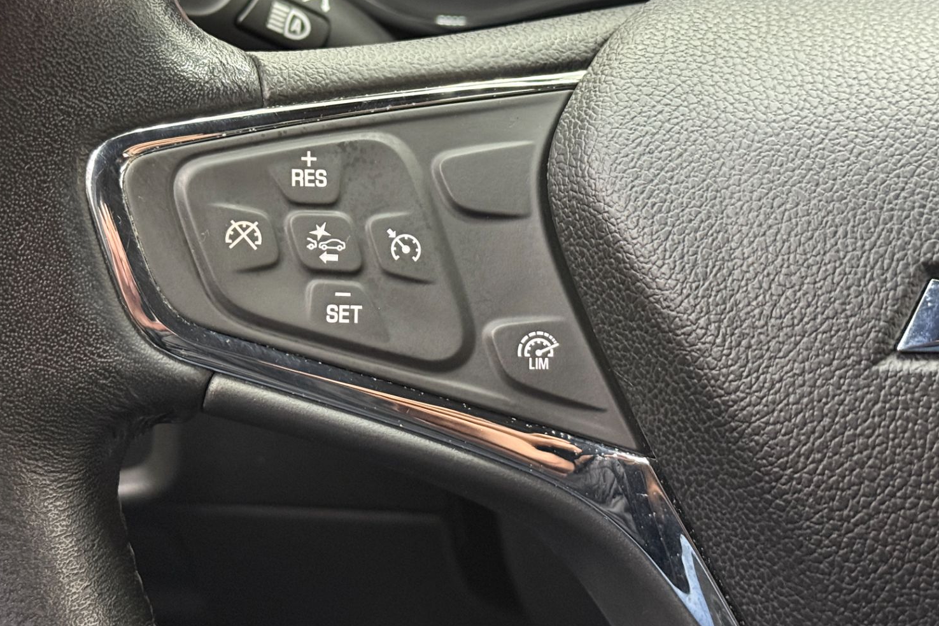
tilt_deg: -20.0
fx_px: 1695
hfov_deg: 30.9
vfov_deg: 20.9
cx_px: 390
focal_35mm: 65
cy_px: 231
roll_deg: -0.3
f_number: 1.78
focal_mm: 6.76
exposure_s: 1/30
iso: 500
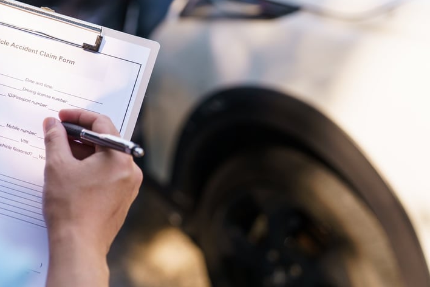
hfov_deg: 24.1
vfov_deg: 16.4
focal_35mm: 83
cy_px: 73
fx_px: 991
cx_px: 86
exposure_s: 1/1000
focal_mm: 49
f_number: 2.8
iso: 100
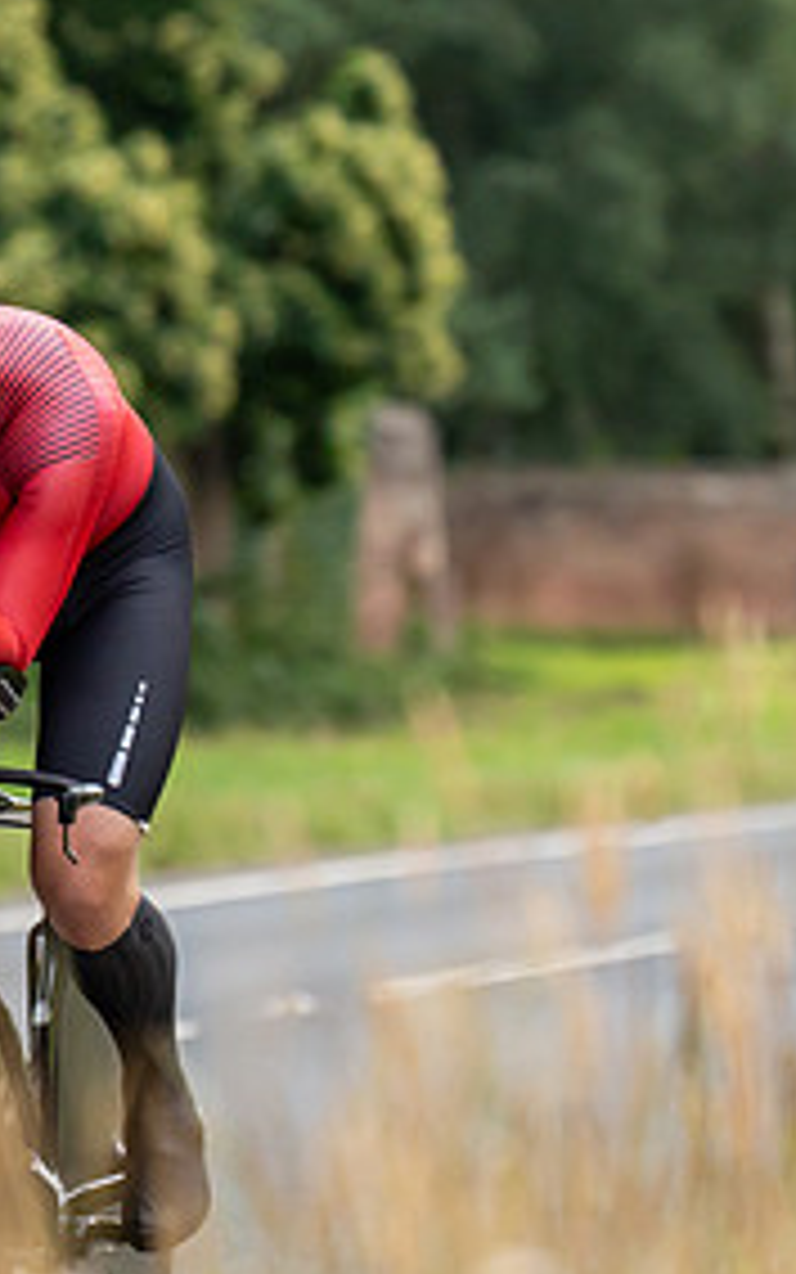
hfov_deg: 3.6
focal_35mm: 368
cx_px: -133
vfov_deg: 5.7
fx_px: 12767
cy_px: 408
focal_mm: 122
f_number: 3.2
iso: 1000
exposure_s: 1/640
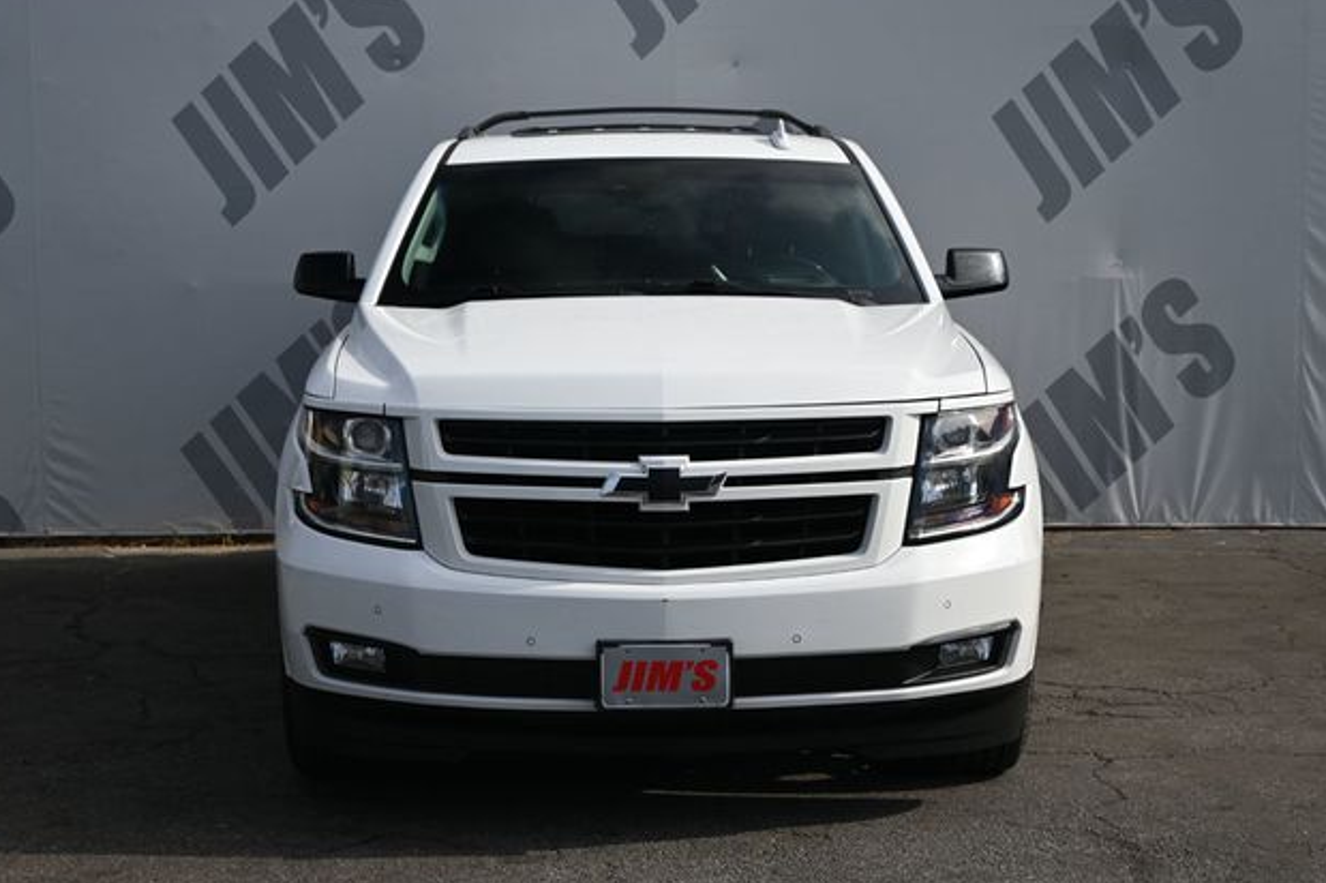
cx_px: 660
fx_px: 2228
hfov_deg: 33.1
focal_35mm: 61
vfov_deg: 22.4
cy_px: 431
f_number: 6.3
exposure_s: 1/320
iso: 100
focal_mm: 39
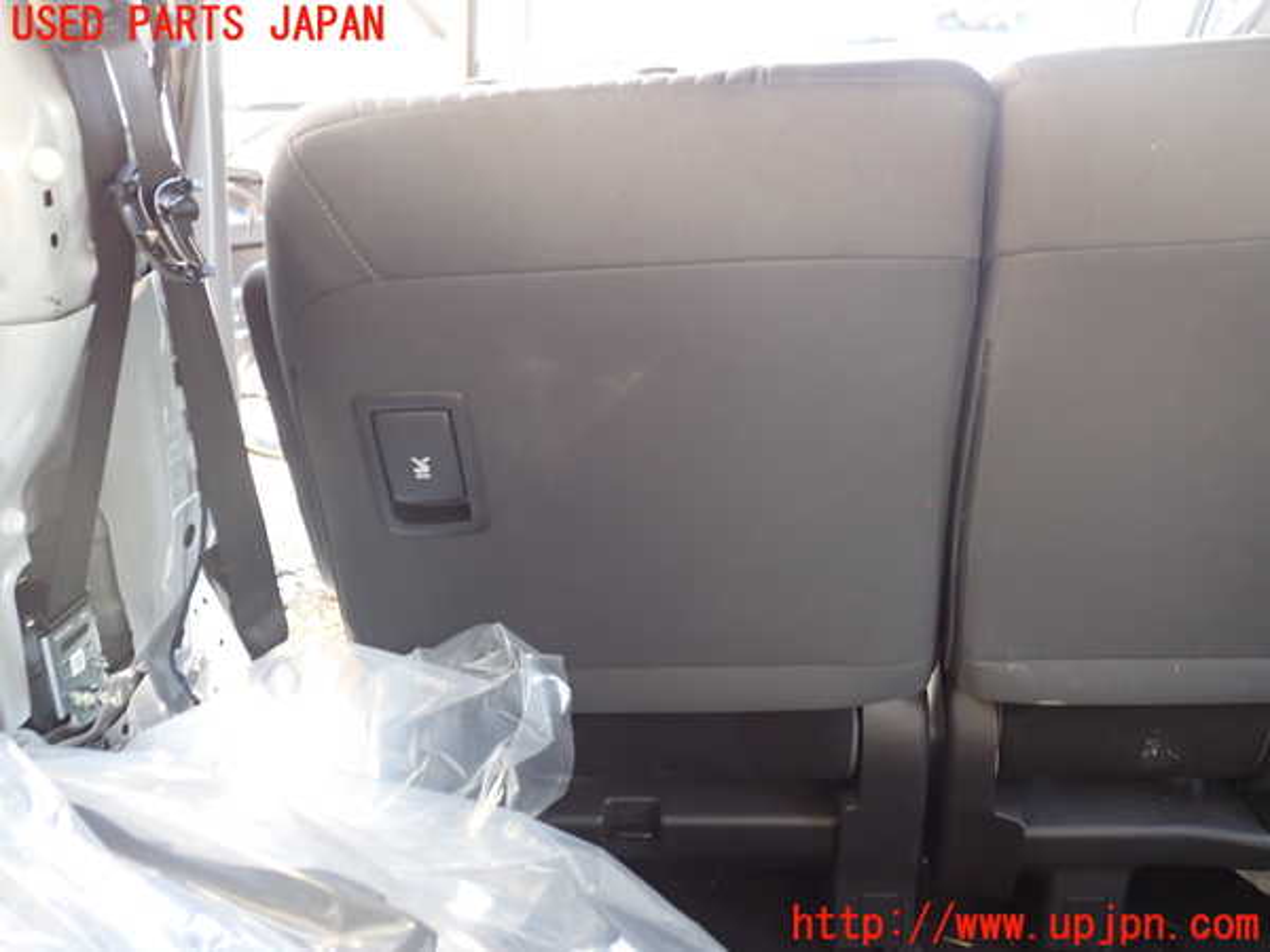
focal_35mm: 30
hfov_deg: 60.0
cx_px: 635
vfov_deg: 46.8
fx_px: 1101
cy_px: 476
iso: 250
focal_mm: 5.4
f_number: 2.3
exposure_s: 1/30
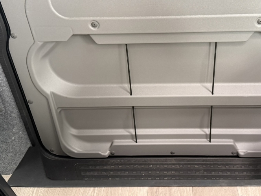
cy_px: 66
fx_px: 279
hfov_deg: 49.7
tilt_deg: -30.0
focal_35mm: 37
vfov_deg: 38.3
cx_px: 160
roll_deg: +2.5
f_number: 1.78
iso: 400
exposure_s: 1/60
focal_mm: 6.76
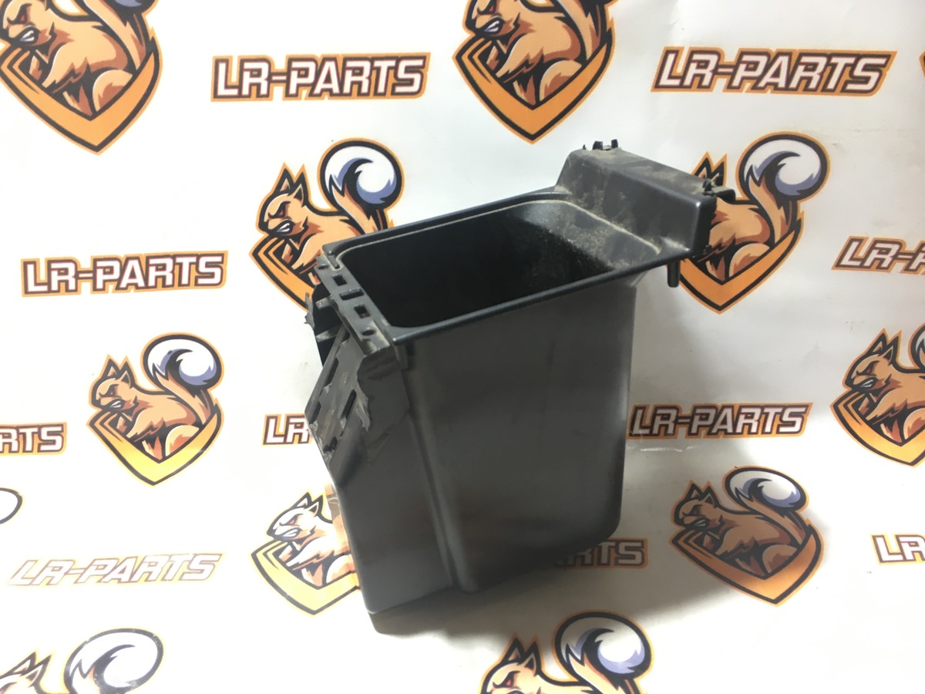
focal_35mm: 29
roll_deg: +1.8
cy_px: 347
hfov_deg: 61.7
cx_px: 462
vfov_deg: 48.2
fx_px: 775
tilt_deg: -29.5
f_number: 2.2
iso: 64
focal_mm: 4.15
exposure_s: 1/33
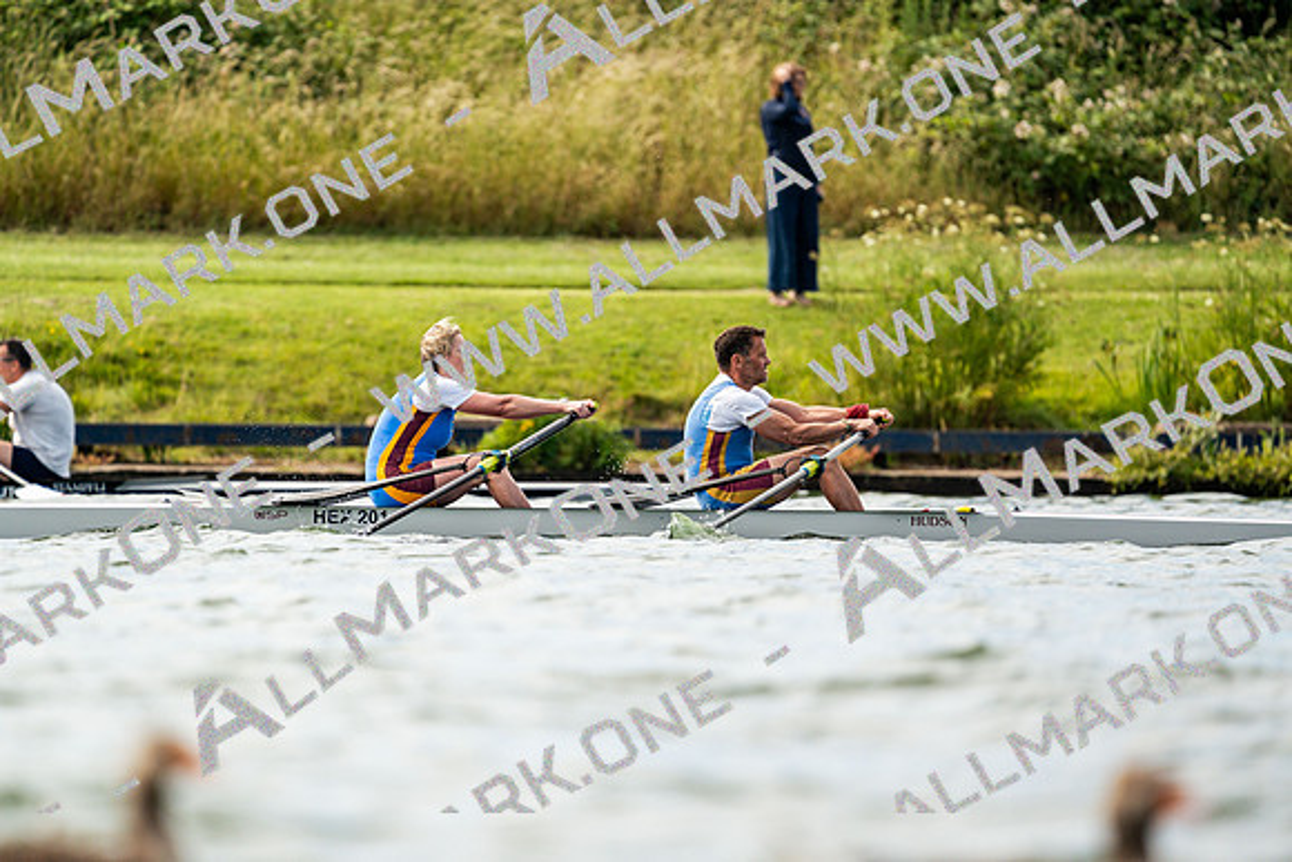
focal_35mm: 600
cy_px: 431
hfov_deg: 3.4
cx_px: 646
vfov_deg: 2.3
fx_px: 21537
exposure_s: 1/2000
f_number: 6.3
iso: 400
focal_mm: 600
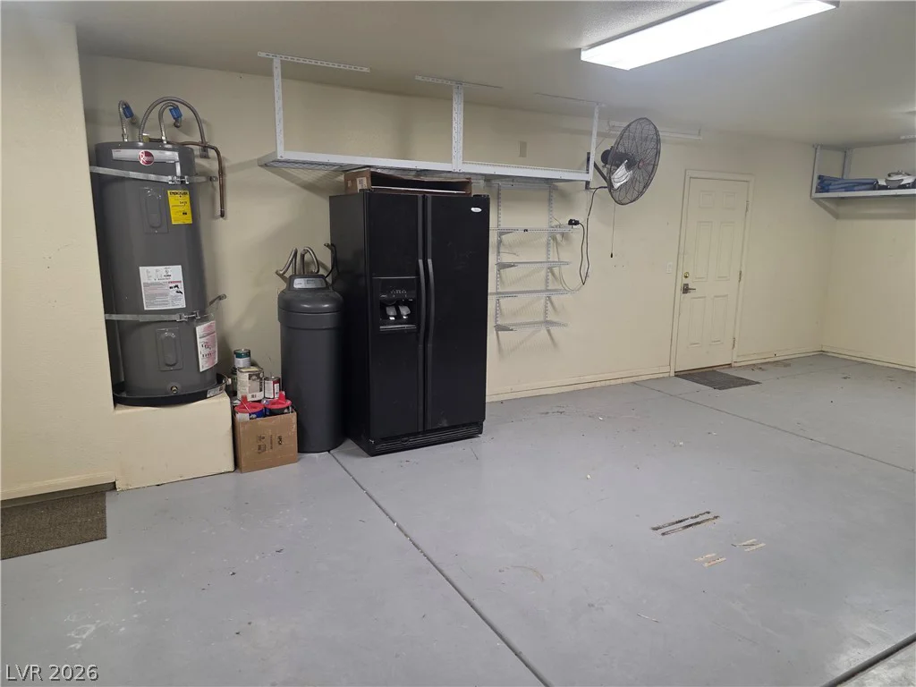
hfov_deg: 73.9
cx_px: 458
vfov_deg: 58.9
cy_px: 344
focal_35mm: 23
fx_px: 609
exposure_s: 1/120
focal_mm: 6.3
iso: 250
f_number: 1.7
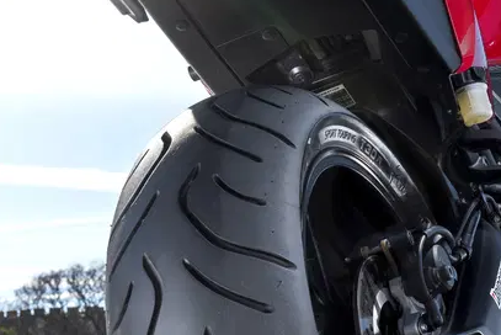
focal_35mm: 112
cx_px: 516
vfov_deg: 12.2
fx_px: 1560
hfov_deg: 17.8
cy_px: 281
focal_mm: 38
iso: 64
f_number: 10
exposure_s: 1/200
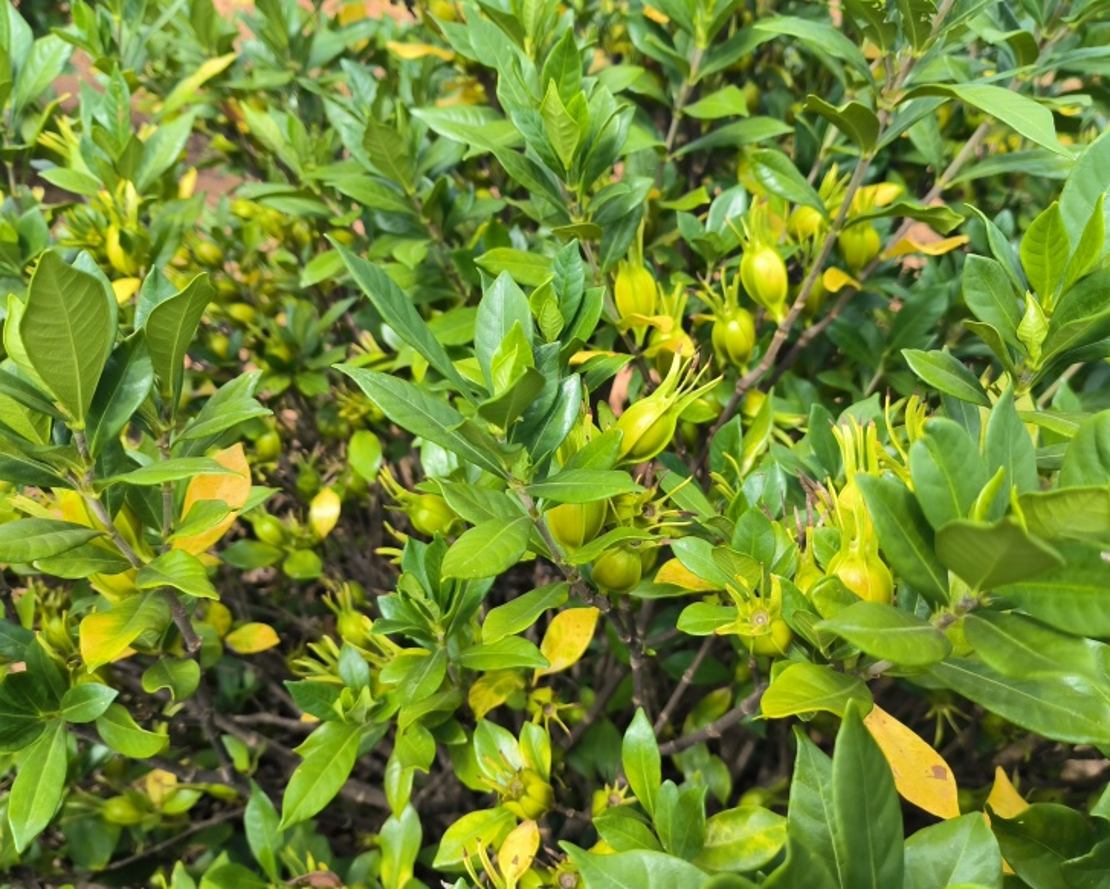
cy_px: 444
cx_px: 557
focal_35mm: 29
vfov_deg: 50.0
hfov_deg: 60.4
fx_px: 953
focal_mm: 5.52
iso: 100
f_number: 1.9
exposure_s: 1/372
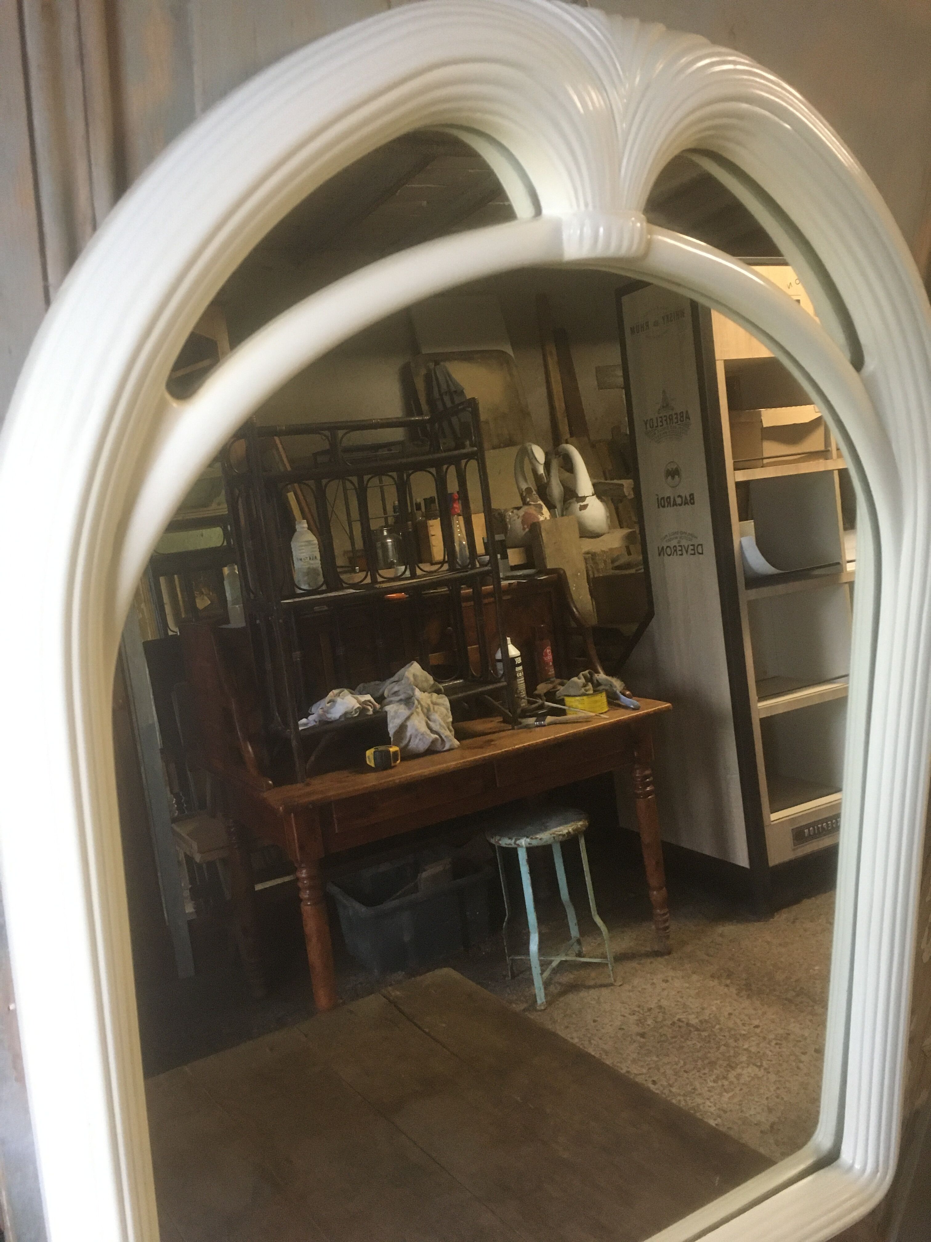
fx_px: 1040
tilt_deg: -24.1
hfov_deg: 48.2
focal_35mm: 29
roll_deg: -4.4
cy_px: 621
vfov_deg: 61.7
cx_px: 466
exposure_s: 1/17
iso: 200
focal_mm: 4.15
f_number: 2.2
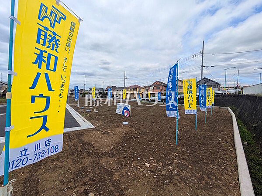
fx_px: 106
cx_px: 131
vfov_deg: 85.7
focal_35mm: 14
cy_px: 98
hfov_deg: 102.1
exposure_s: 1/2188
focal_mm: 1.83
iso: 46
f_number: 2.2
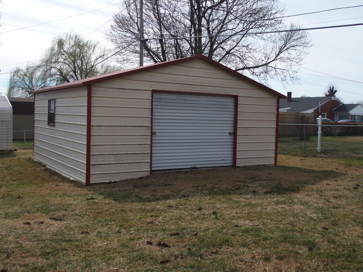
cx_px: 182
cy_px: 136
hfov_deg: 49.0
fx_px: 398
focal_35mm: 38
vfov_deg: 37.7
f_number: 4
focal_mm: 8.1
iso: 100
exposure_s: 1/800
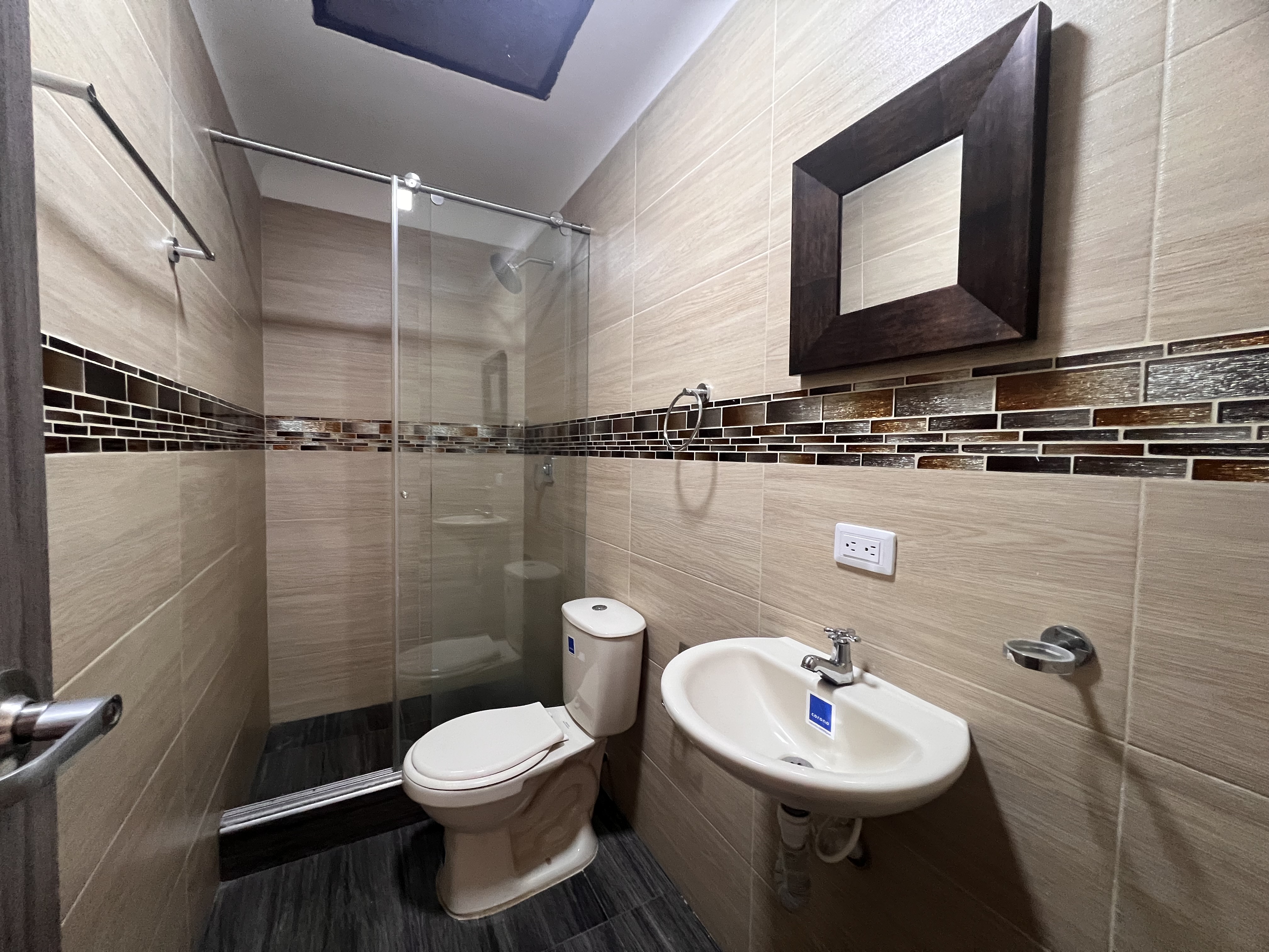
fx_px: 477
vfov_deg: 89.9
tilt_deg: -2.5
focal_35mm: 13
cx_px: 634
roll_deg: -1.1
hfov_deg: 106.2
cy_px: 476
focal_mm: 1.57
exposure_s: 1/60
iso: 400
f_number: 1.8
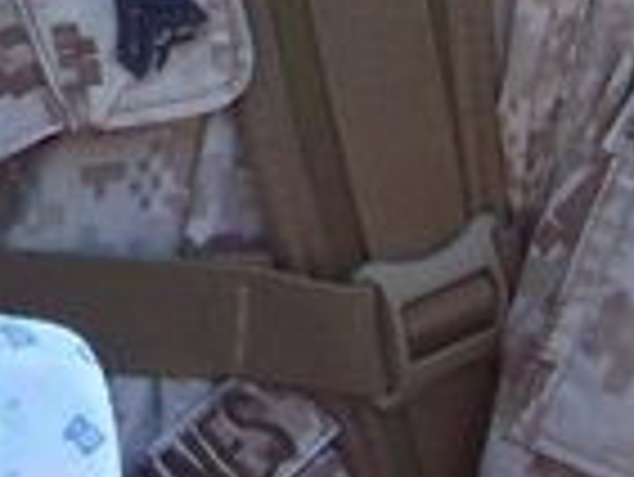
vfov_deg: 4.2
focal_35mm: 356
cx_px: 99
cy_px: -63
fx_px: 6526
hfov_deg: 5.6
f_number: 2.8
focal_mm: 7.6
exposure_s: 1/250
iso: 64
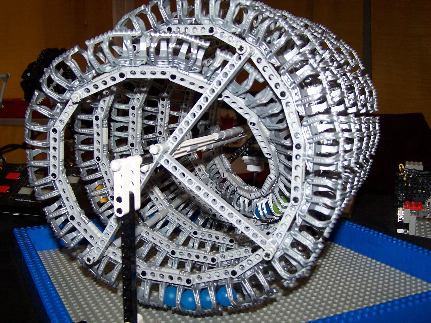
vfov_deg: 33.6
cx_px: 225
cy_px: 155
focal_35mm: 43
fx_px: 535
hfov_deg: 43.8
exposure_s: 1/60
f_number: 2.8
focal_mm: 6.3
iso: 140
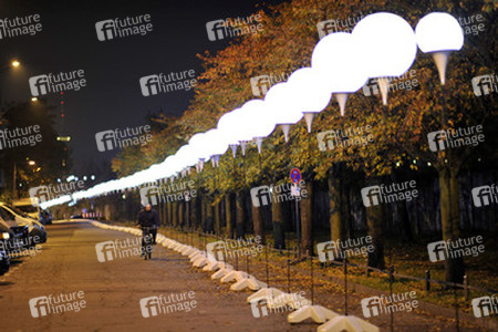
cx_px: 249
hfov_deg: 19.5
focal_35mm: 105
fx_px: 1452
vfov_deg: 13.0
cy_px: 166
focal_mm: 105
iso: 2000
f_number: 2
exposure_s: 1/30
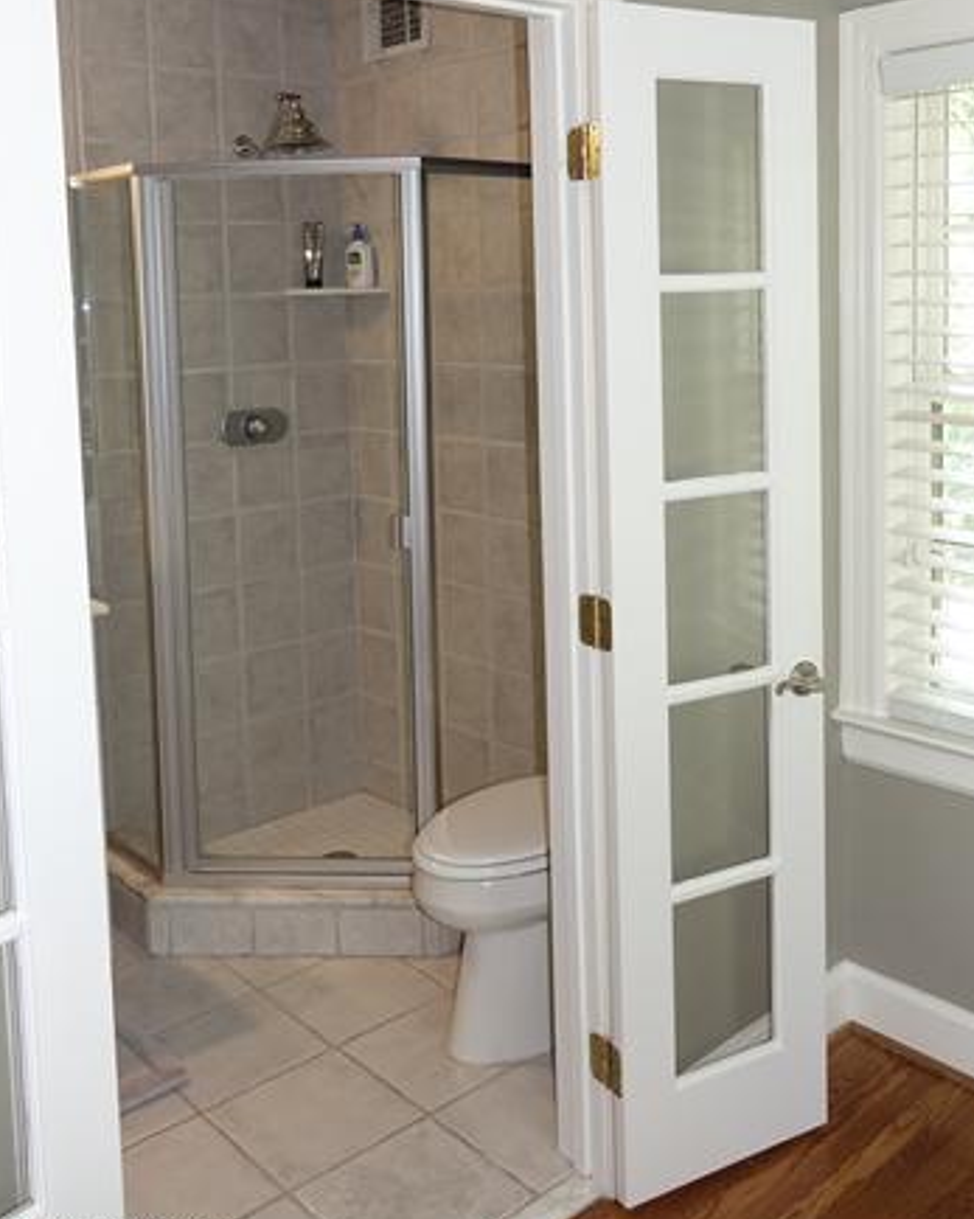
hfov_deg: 41.1
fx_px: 1298
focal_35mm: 36
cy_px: 404
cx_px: 495
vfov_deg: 49.4
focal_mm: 9.47
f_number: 2.8
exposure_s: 1/30
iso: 125
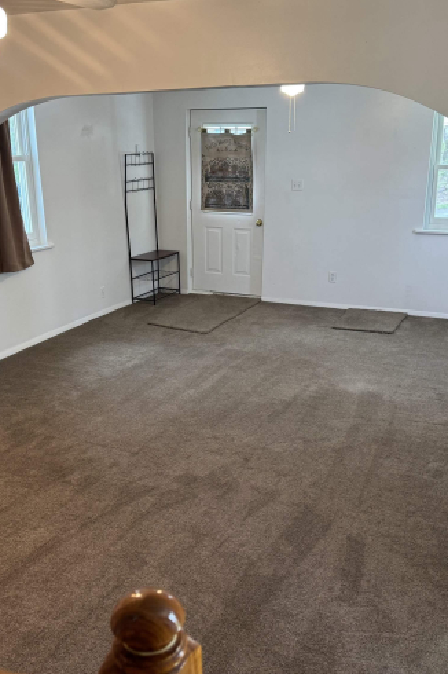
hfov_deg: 38.8
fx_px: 636
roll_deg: -0.3
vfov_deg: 55.8
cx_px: 212
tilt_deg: -16.8
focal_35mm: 34
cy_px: 333
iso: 160
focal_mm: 6.76
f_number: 1.78
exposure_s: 1/60
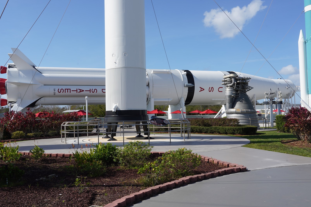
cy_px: 102
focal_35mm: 35
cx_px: 147
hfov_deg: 54.4
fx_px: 302
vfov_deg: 37.9
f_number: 16
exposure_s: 1/100
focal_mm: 28
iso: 100
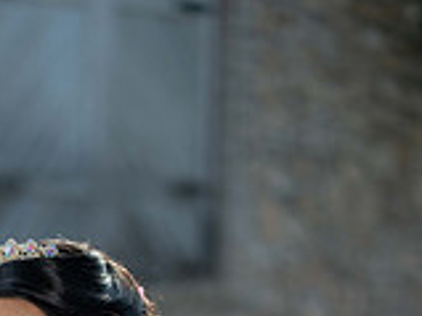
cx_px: 32
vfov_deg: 6.3
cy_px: 552
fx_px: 2826
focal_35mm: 232
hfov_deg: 8.5
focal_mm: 85
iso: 125
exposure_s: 1/2000
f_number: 1.8
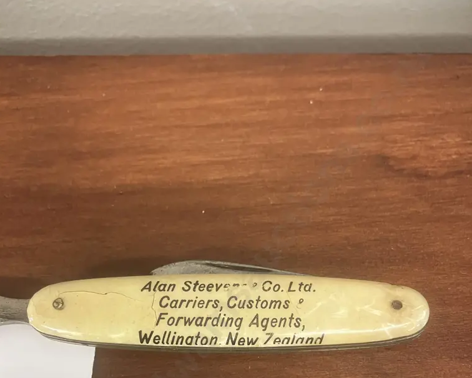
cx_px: 234
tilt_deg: -68.7
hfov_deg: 49.1
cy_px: 302
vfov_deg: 38.6
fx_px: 517
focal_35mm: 37
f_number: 1.8
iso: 250
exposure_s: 1/33
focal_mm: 3.99
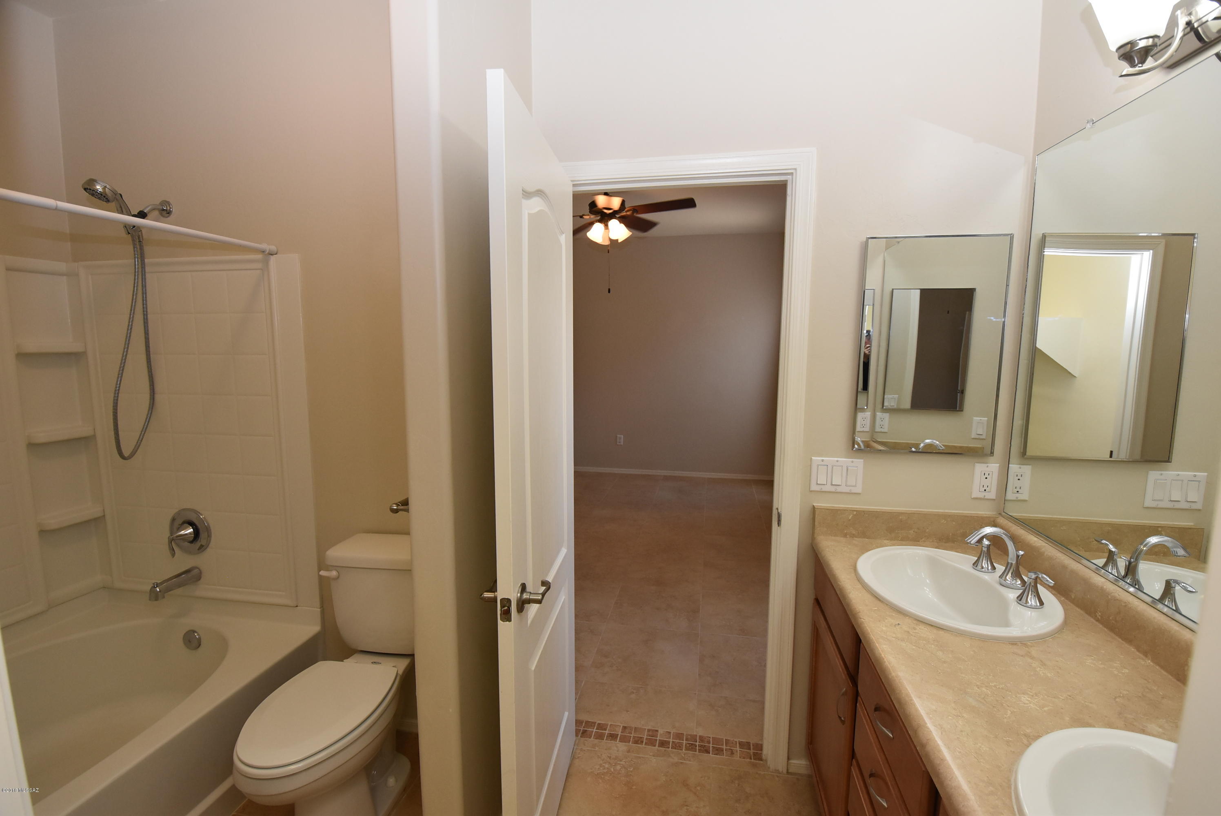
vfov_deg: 77.4
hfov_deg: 100.3
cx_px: 610
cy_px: 408
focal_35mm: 15
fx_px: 509
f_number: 5
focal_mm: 10
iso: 800
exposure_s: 1/100
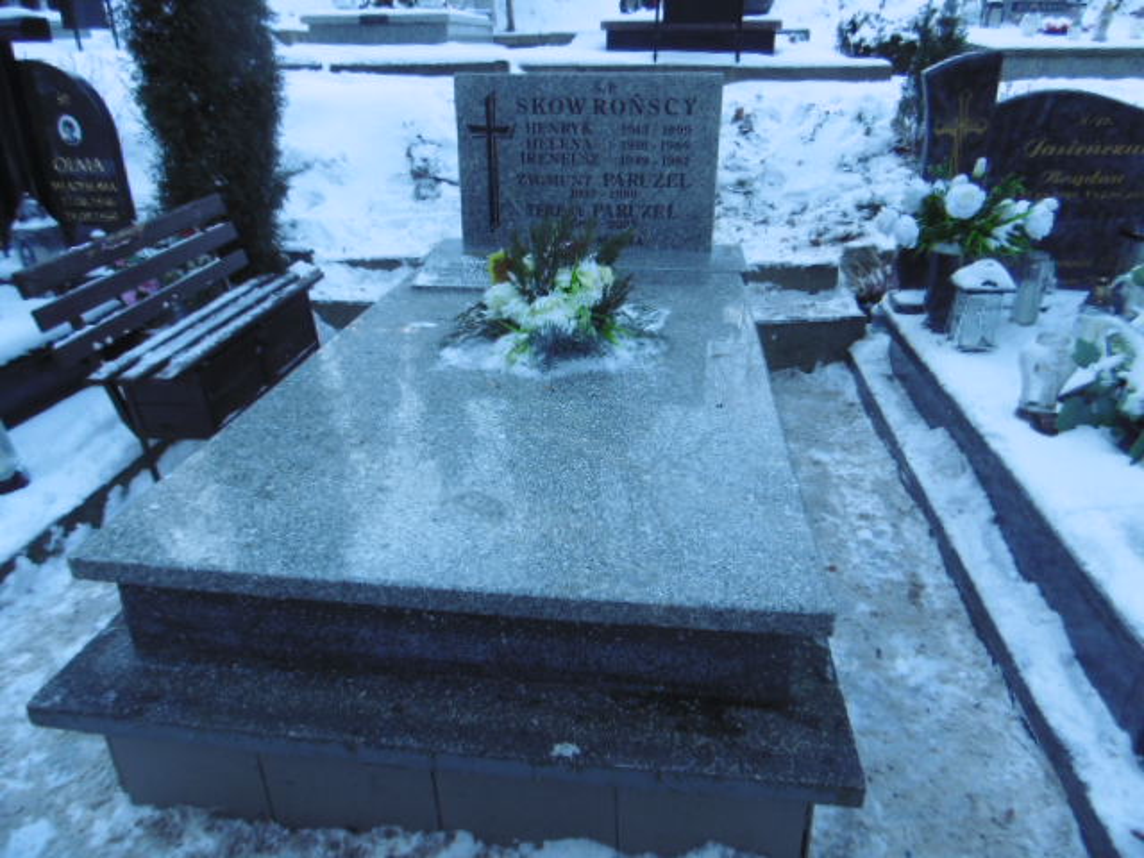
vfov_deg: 56.8
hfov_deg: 71.6
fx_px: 793
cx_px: 572
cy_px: 429
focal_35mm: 24
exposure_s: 1/80
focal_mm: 4.3
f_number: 3.1
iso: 100
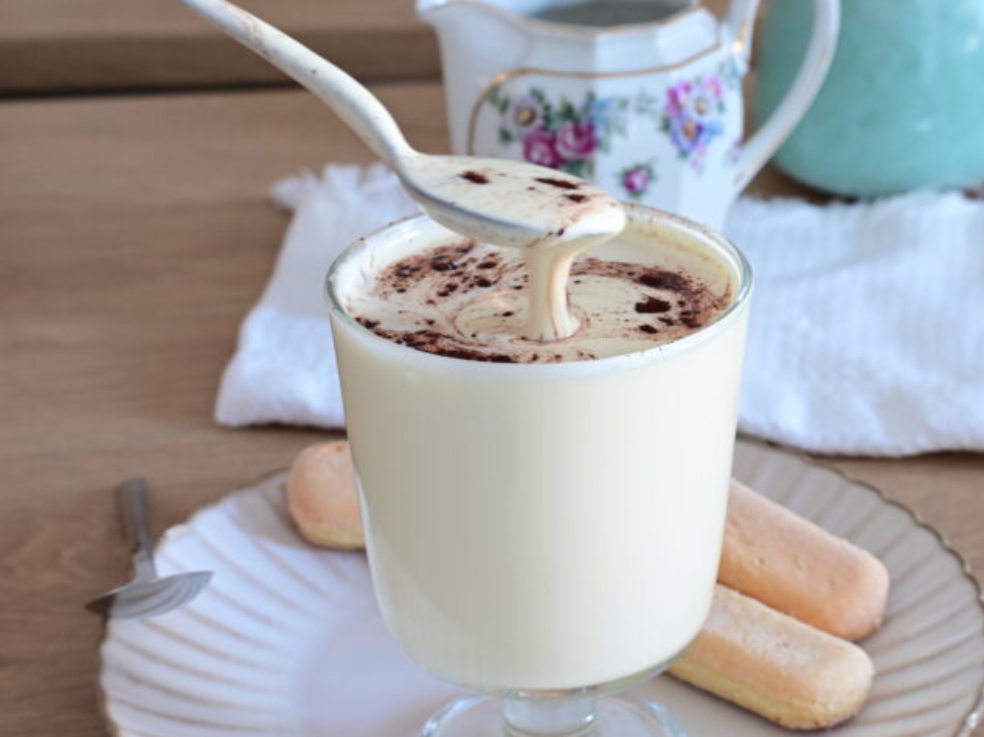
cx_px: 551
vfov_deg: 15.6
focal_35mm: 95
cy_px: 368
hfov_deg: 20.6
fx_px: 2699
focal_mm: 58
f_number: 11
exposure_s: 1/4
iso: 640
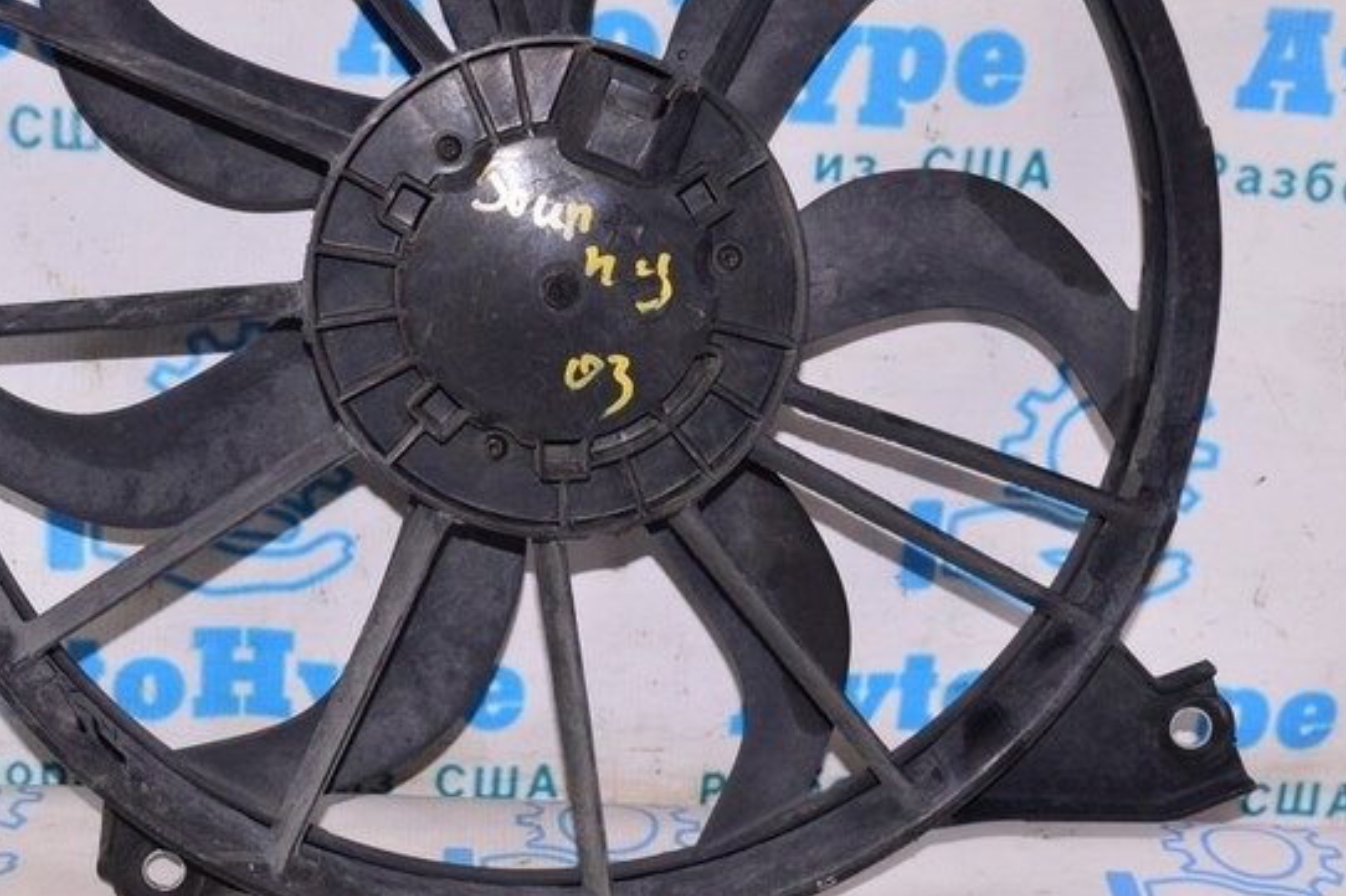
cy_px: 202
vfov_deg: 19.8
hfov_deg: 29.6
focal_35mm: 68
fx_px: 2542
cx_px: 544
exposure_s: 1/160
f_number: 8
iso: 1600
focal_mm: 24
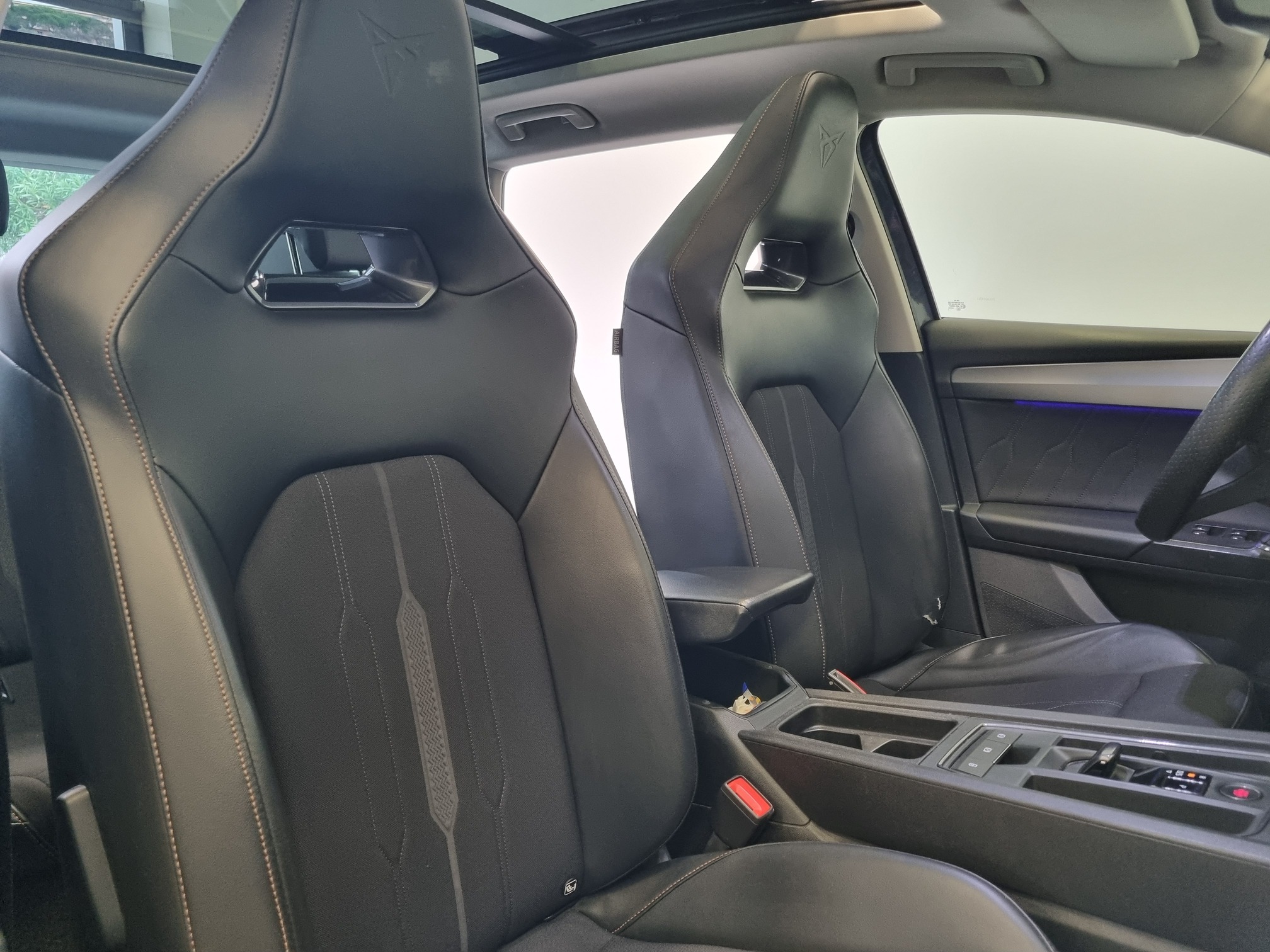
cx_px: 635
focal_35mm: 26
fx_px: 954
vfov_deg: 53.1
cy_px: 476
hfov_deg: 67.3
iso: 400
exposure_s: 1/50
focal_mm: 5.4
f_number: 1.8
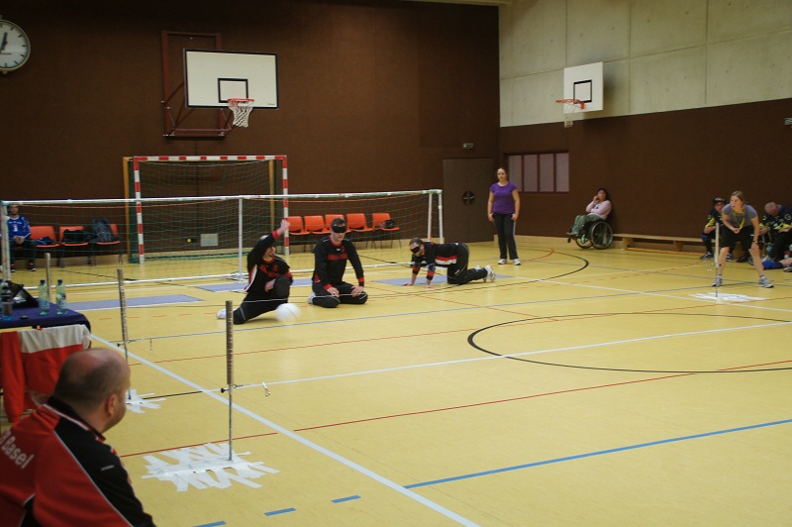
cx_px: 396
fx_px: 989
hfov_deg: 43.6
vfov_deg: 29.8
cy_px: 264
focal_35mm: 45
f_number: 4
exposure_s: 1/50
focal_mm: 30
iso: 1000
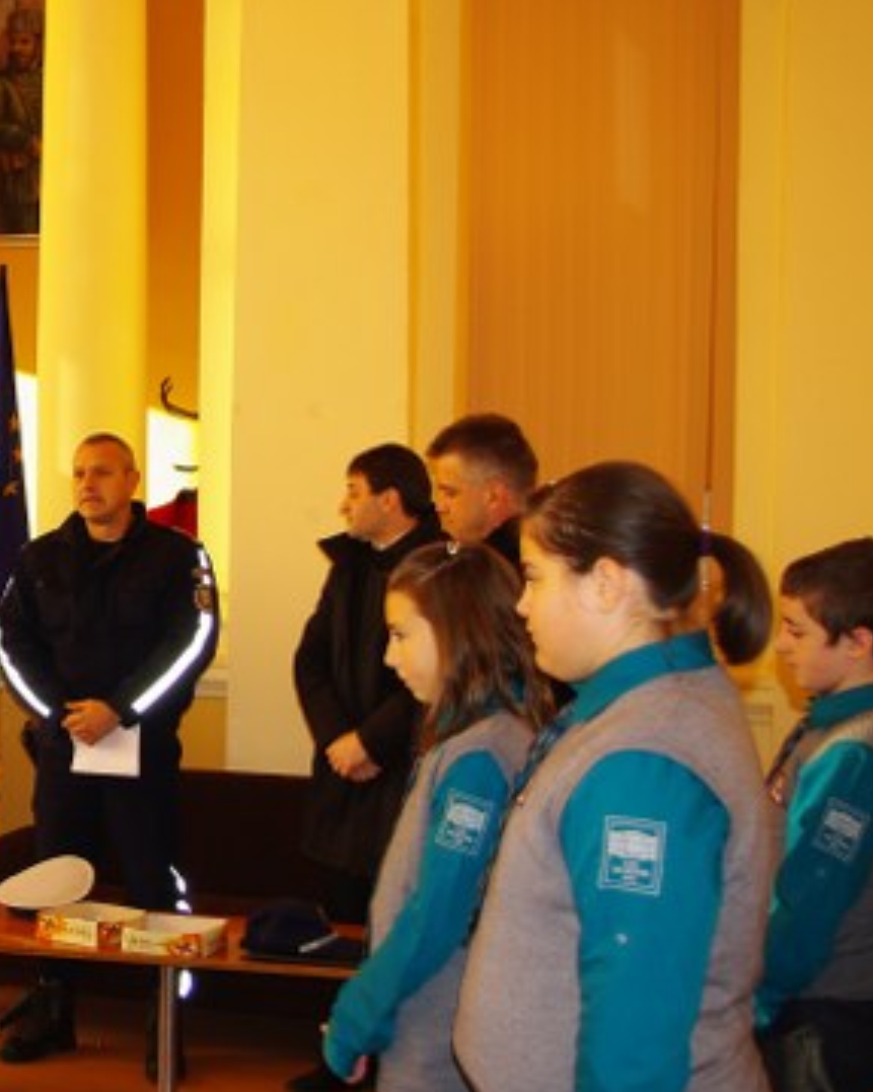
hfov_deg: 24.9
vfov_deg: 33.0
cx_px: -76
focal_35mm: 57
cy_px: 587
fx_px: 1842
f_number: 4
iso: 100
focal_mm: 23.13
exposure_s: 1/45
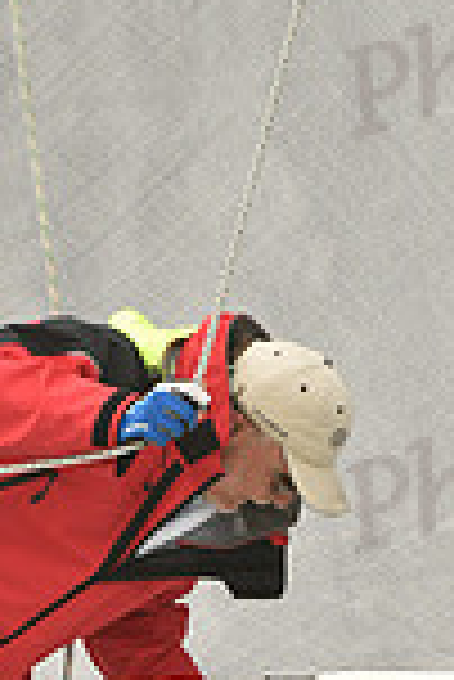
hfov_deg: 1.0
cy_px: 734
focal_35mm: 1341
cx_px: 115
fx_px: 25307
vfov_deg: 1.5
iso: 400
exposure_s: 1/800
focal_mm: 350
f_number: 6.3
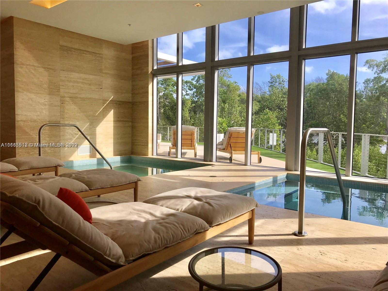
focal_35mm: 28
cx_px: 194
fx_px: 314
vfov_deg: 49.7
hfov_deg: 63.4
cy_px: 146
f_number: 1.8
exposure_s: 1/365
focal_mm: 3.99
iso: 20
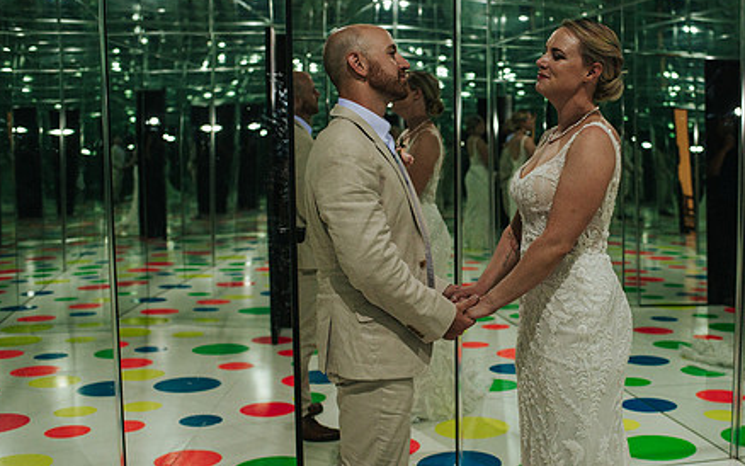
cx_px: 497
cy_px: 247
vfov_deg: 26.4
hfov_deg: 40.5
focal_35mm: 49
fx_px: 995
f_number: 2.8
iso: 1000
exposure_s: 1/200
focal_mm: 35
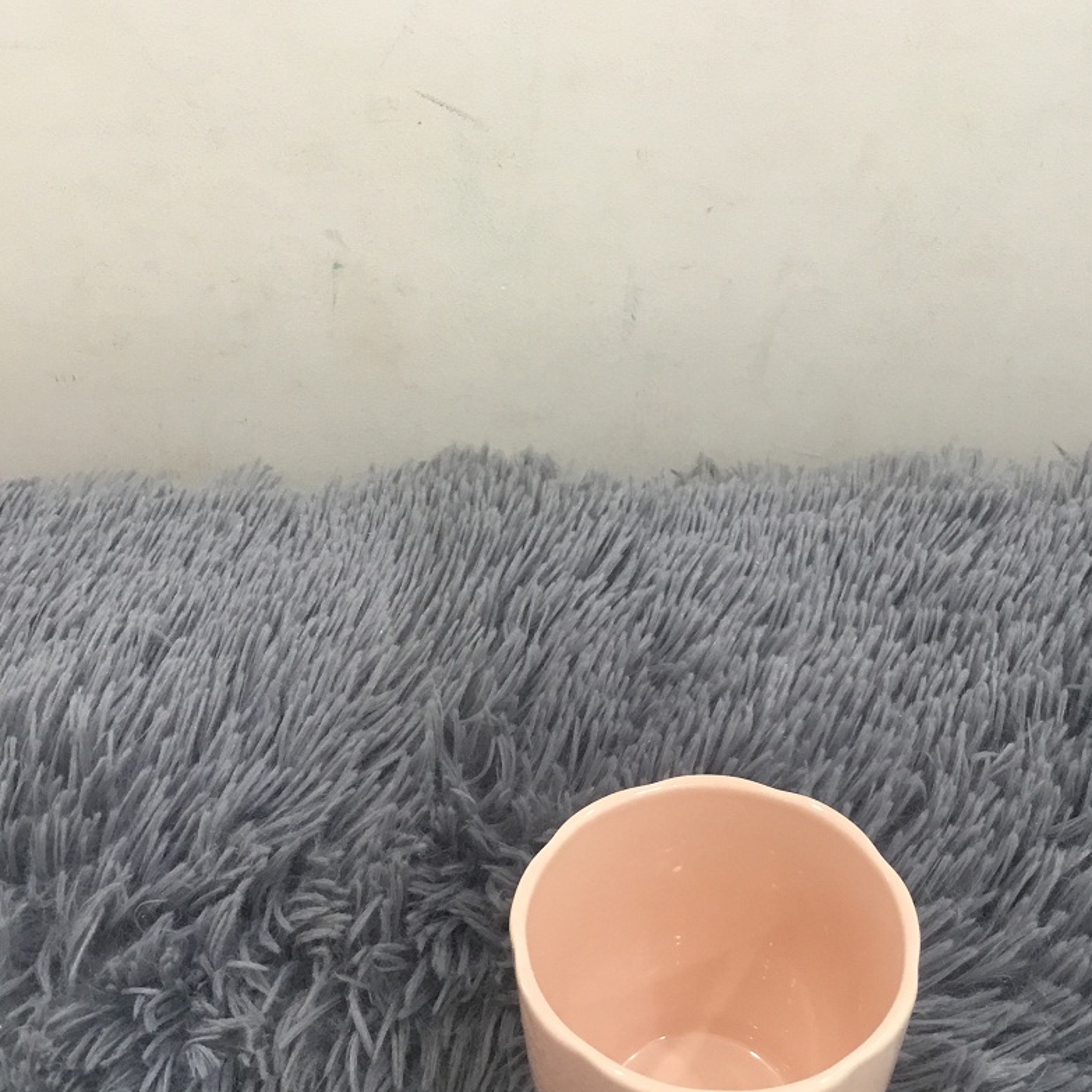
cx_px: 619
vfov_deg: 39.6
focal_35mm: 42
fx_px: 1499
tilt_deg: -46.1
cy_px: 708
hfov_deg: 40.0
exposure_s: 1/33
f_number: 2.4
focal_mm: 3.3
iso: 100
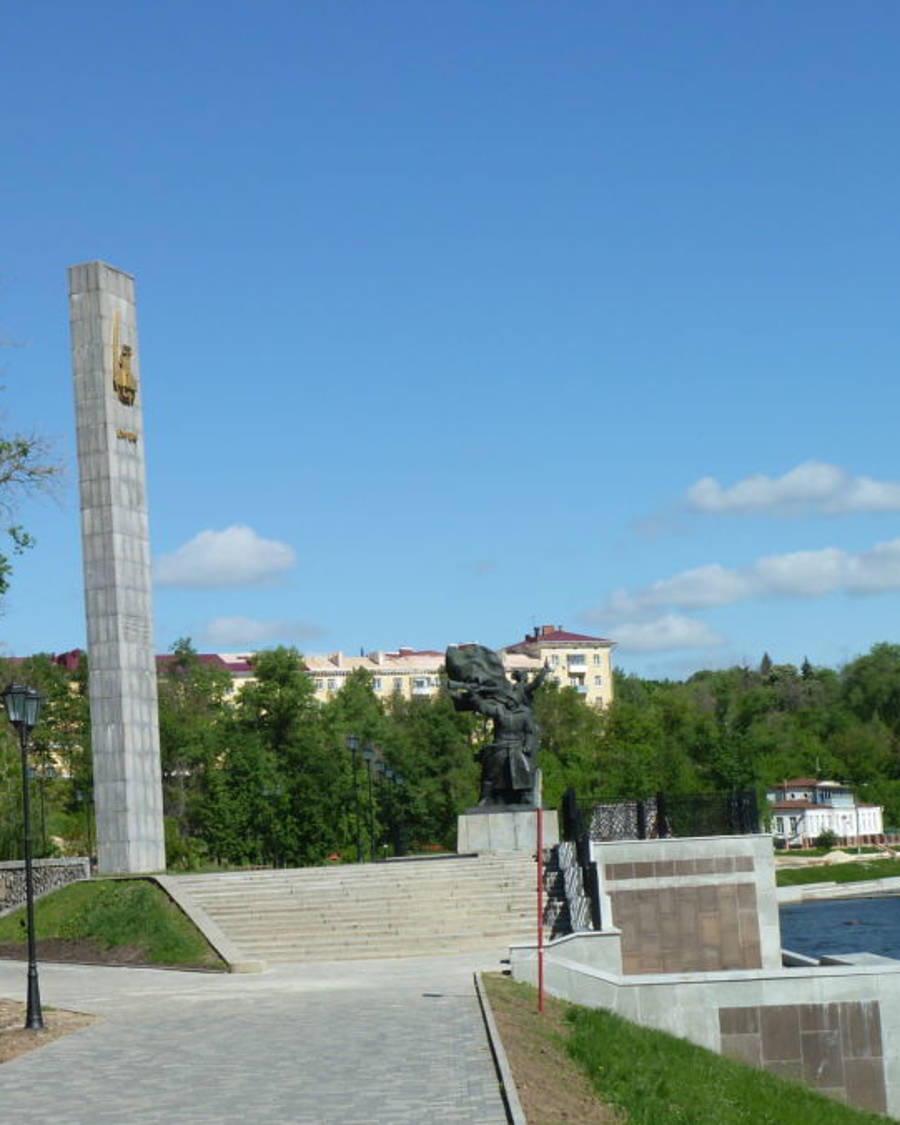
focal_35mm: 71
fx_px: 2363
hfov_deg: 21.3
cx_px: 166
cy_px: 627
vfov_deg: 26.7
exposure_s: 1/400
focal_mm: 7.9
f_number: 5
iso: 80
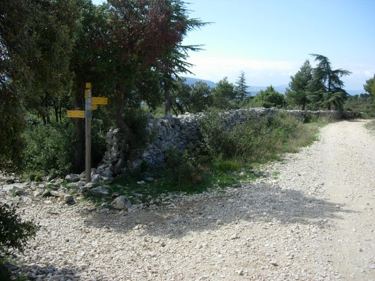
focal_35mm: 38
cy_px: 140
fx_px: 412
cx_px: 188
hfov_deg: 49.0
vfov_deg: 37.7
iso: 64
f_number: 2.8
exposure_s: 1/1024
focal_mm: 7.8
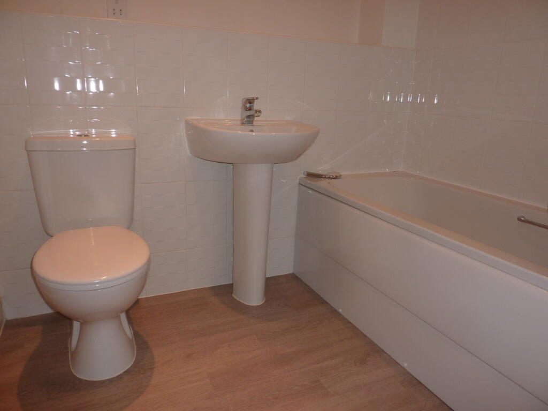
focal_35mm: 25
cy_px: 206
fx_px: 396
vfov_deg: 54.9
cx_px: 274
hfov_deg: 69.4
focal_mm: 4.1
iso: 100
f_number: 3.3
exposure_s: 1/30
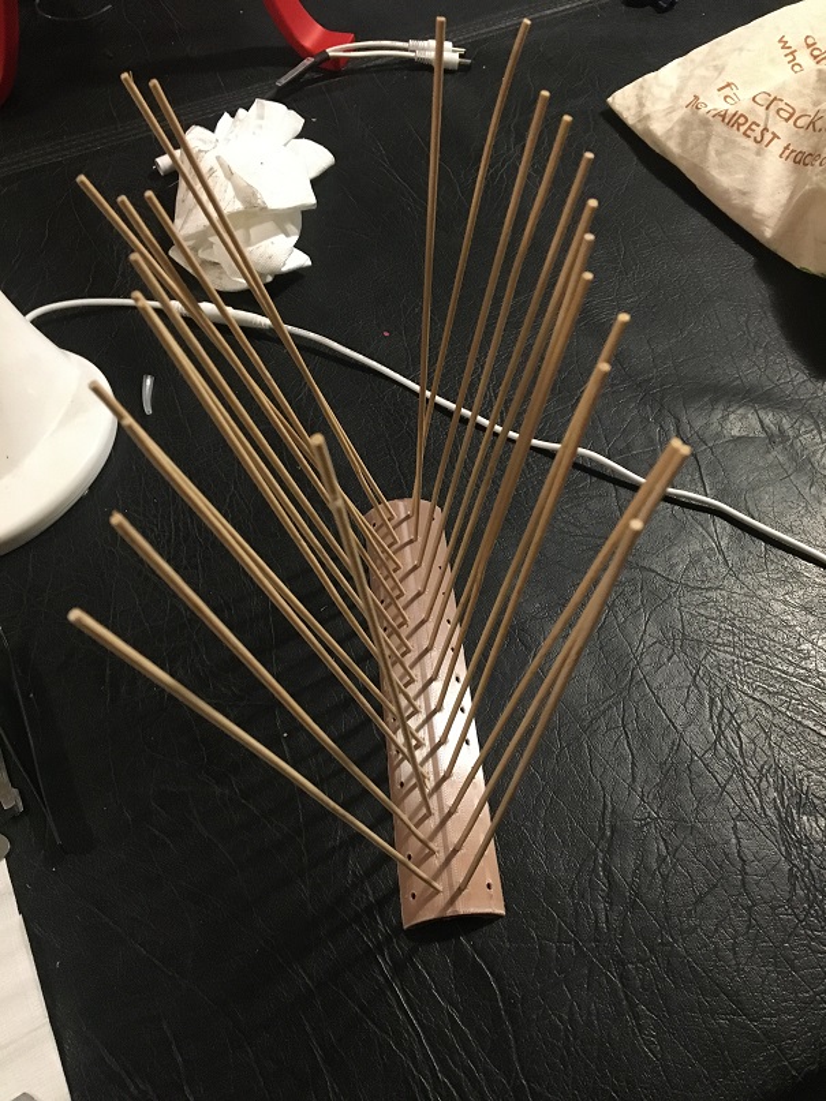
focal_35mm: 29
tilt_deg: -59.1
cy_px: 550
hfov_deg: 48.2
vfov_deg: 61.7
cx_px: 413
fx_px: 923
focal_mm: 4.15
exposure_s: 1/17
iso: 250
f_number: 2.2
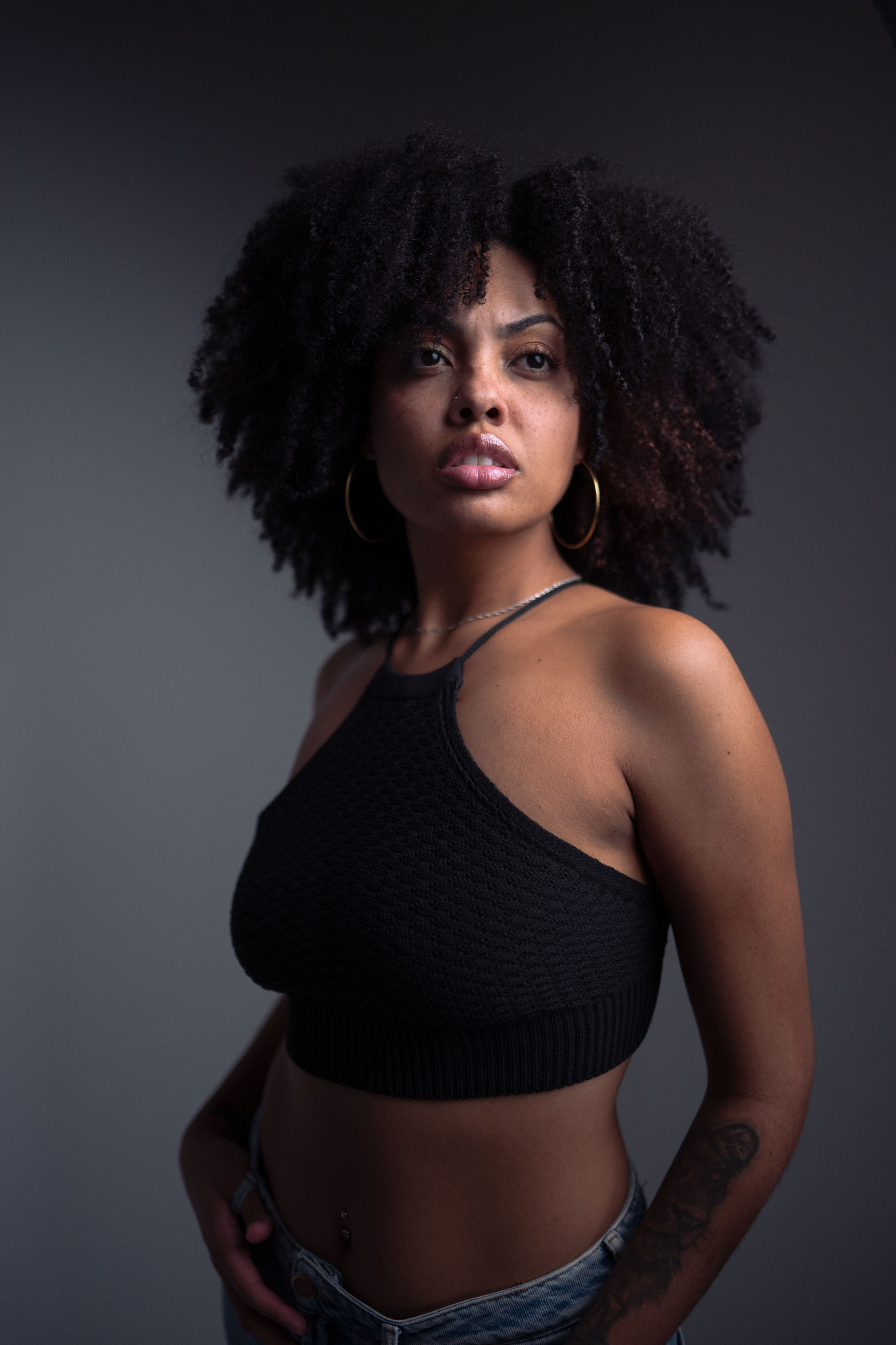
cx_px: 448
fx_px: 1307
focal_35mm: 35
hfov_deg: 37.9
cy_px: 672
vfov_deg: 54.4
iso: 640
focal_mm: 35
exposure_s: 1/640
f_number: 1.4
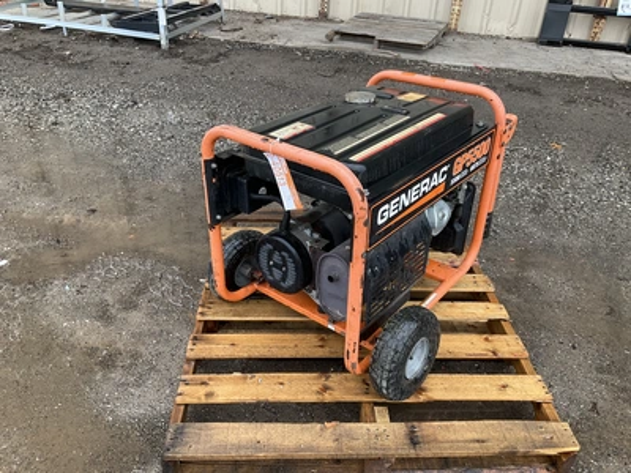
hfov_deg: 61.7
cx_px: 316
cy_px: 236
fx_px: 529
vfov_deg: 48.2
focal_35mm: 29
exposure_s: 1/122
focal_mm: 3
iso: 25
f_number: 1.8
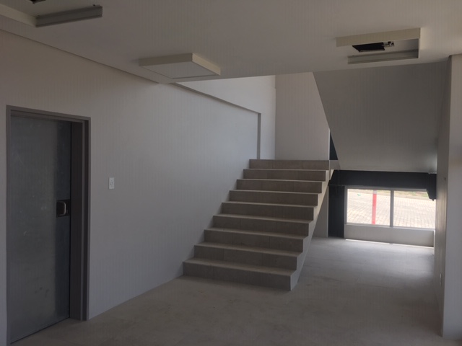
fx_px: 387
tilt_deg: -1.7
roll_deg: -0.1
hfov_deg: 61.7
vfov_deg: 48.2
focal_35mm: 29
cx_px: 231
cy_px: 173
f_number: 2.2
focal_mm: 4.15
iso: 25
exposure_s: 1/287
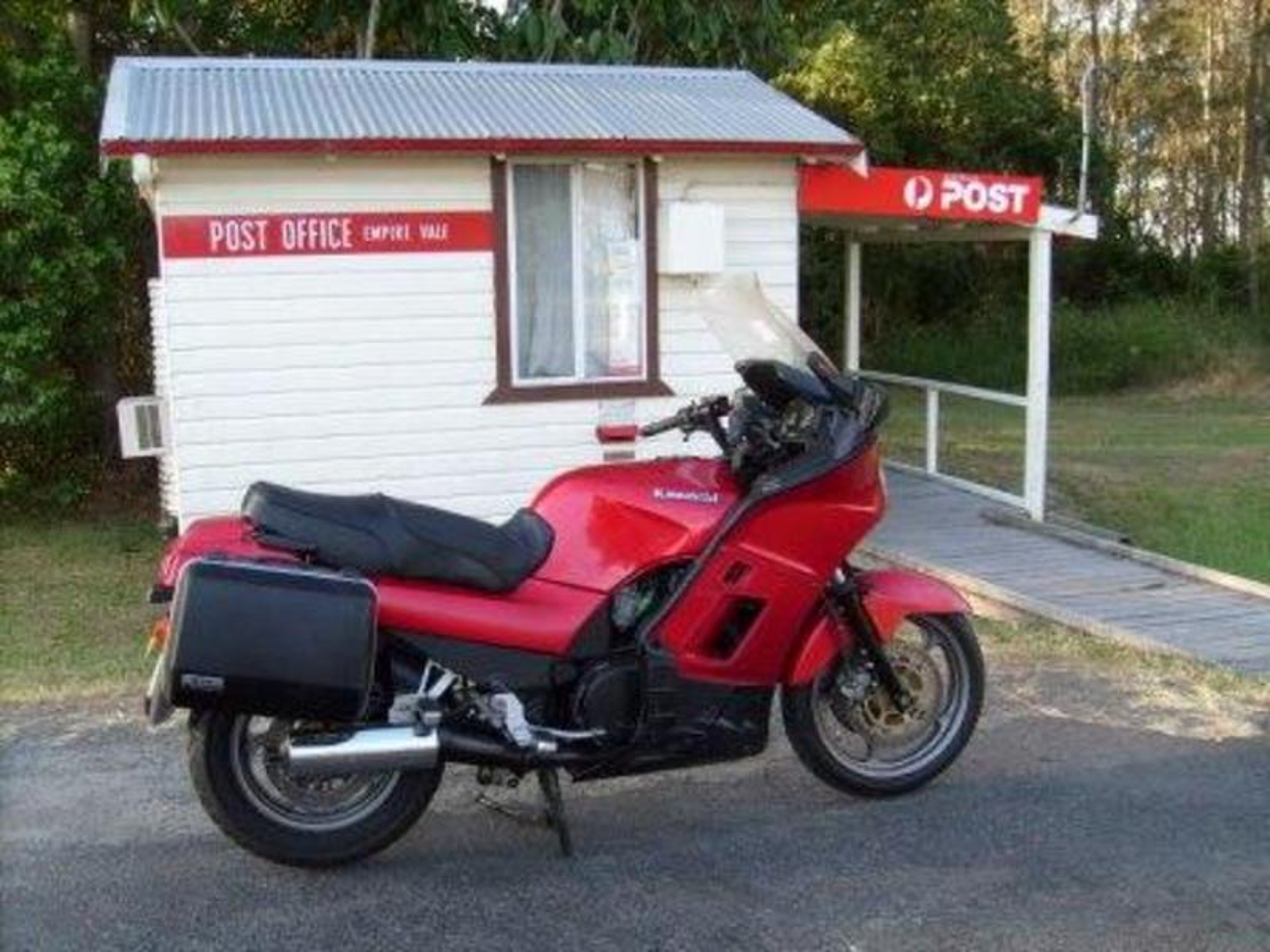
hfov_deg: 52.6
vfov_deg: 40.7
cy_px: 476
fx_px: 1284
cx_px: 635
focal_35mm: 35
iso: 80
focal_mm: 5.8
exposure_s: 1/180
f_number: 2.8
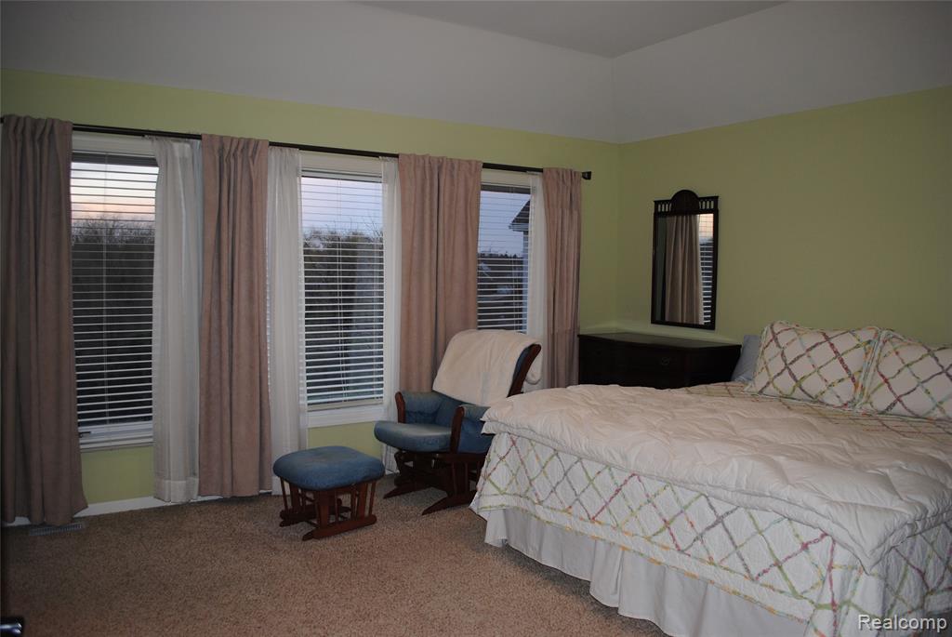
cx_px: 476
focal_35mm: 27
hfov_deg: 67.3
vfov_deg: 48.0
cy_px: 318
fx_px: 715
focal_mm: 18
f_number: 3.5
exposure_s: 1/60
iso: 200
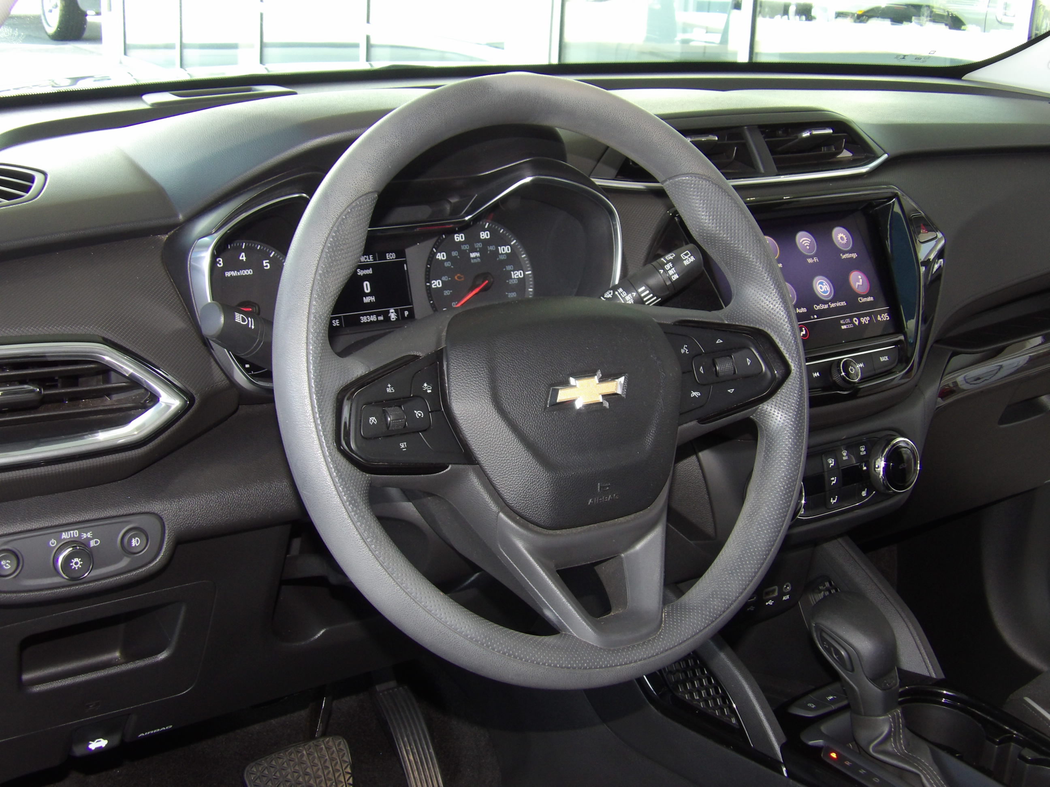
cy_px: 394
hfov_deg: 41.2
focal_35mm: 46
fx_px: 1395
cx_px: 525
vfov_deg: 31.5
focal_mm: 8.2
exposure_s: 1/31
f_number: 3.8
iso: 200
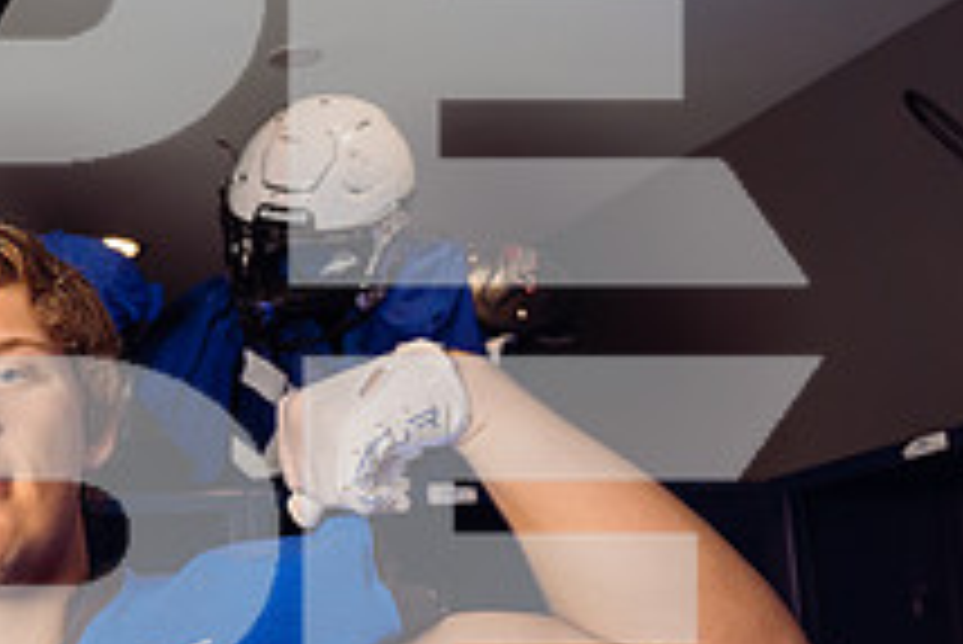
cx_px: -324
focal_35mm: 65
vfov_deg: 20.5
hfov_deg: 25.9
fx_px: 1740
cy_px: 597
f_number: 4.5
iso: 320
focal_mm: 24
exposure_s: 1/250
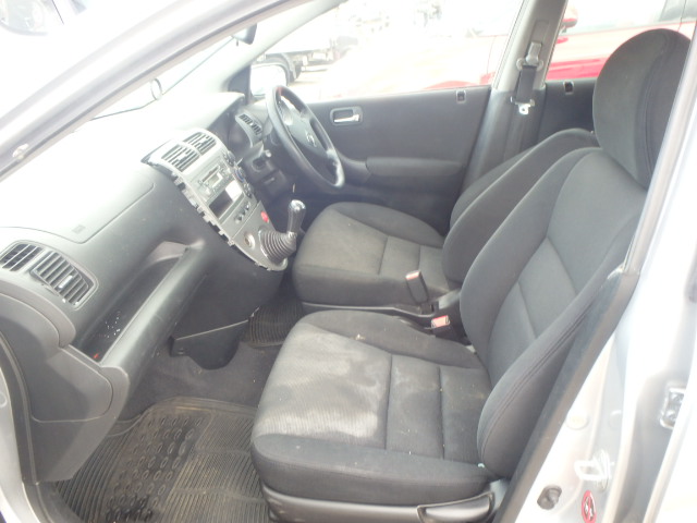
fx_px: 564
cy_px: 262
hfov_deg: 63.4
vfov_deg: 49.7
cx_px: 348
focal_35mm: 28
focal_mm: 5
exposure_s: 1/40
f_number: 3.9
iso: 200
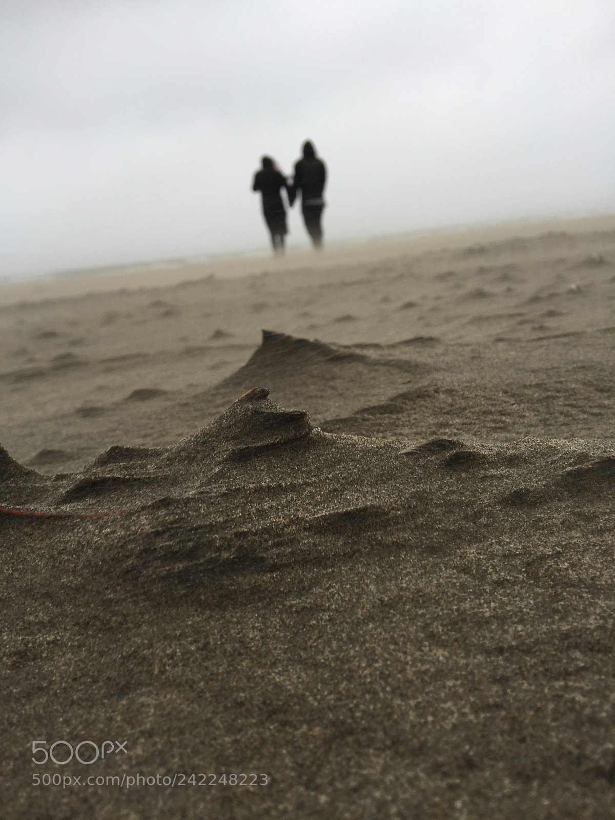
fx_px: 687
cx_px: 308
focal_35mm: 29
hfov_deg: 48.2
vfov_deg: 61.7
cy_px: 410
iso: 32
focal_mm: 4.15
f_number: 2.2
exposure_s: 1/163
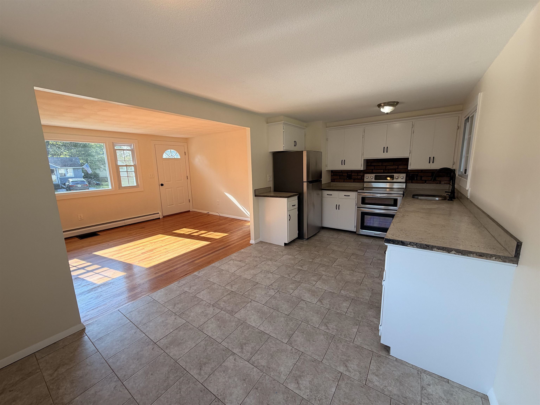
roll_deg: +1.4
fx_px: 218
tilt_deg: -9.8
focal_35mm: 14
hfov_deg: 102.1
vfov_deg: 85.7
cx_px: 270
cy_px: 202
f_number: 2.2
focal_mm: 2.22
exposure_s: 1/121
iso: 64
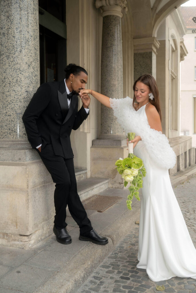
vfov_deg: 54.4
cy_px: 146
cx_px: 98
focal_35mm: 35
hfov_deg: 37.9
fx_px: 286
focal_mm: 35
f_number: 4
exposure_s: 1/160
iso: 640
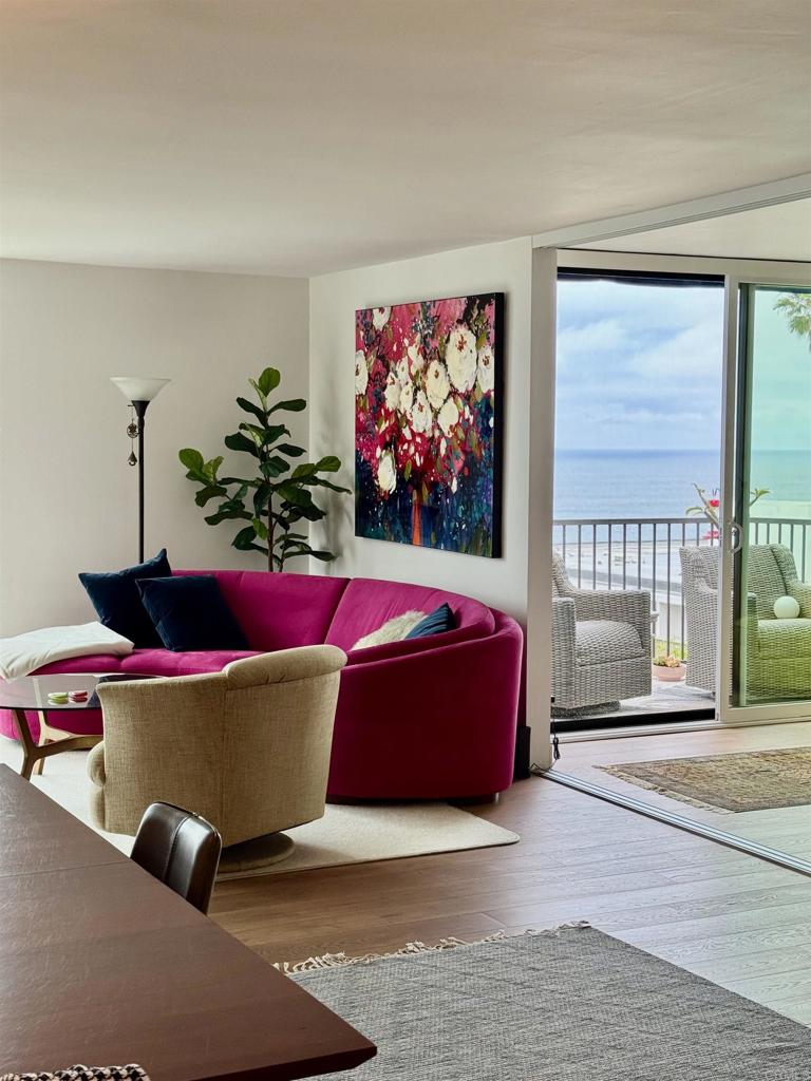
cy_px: 540
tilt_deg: -4.3
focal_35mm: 48
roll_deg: -0.8
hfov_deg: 30.3
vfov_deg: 39.7
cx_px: 406
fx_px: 1499
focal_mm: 6.76
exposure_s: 1/360
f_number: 1.78
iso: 64
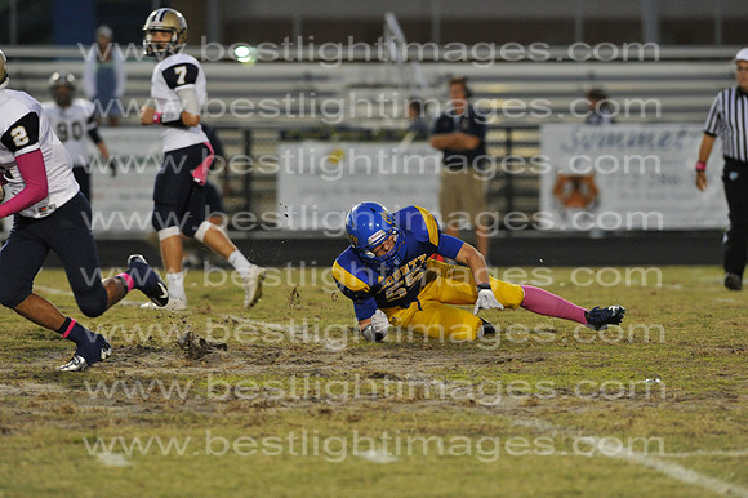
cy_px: 249
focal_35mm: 300
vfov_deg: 4.6
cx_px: 374
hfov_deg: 6.9
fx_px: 6230
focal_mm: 300
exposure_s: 1/500
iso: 5000
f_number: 4.5
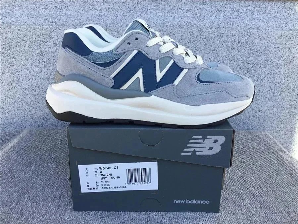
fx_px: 267
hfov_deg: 58.4
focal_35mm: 31
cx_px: 149
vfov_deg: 45.4
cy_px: 112
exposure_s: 1/344
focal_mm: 3.3
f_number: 2.4
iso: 25
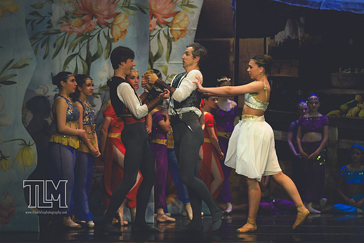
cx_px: 182
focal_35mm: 285
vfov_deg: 4.8
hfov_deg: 7.2
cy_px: 122
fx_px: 2880
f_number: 2.8
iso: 900
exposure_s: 1/500
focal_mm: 190
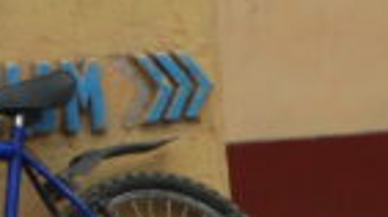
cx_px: -349
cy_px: -386
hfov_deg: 2.0
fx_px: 11171
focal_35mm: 1087
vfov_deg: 1.1
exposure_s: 1/500
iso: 400
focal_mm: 95
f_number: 5.3
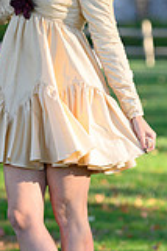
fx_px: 2266
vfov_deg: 6.3
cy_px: 87
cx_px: 43
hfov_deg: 4.2
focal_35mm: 325
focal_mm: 116
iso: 1600
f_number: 3.2
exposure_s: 1/4000
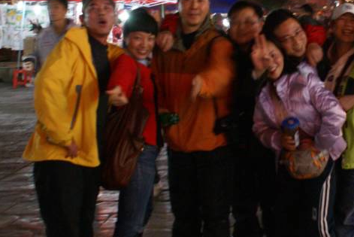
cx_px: 275
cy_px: 54
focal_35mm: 71
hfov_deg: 27.9
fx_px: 699
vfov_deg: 19.1
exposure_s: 1/15
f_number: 4.5
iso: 400
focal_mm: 24
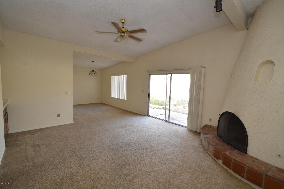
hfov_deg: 100.4
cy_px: 94
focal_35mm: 15
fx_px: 118
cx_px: 142
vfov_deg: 77.2
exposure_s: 1/80
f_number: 4.5
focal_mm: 10
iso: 400
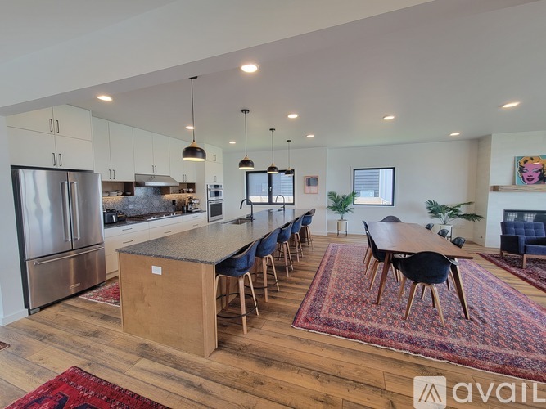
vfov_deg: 89.9
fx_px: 205
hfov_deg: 106.2
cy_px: 204
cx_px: 273
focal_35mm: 13
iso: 80
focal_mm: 2.2
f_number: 2.2
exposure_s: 1/60
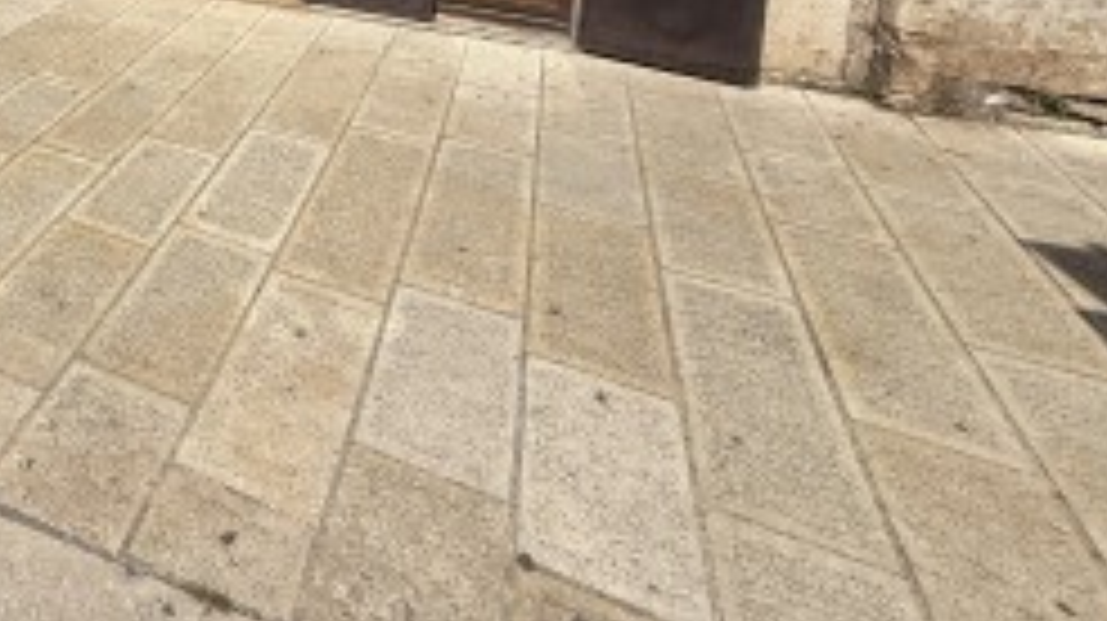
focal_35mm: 31
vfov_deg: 29.3
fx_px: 909
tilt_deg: -3.2
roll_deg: -2.3
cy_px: -214
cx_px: 54
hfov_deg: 52.6
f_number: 2.2
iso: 50
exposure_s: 1/4425
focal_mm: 2.22
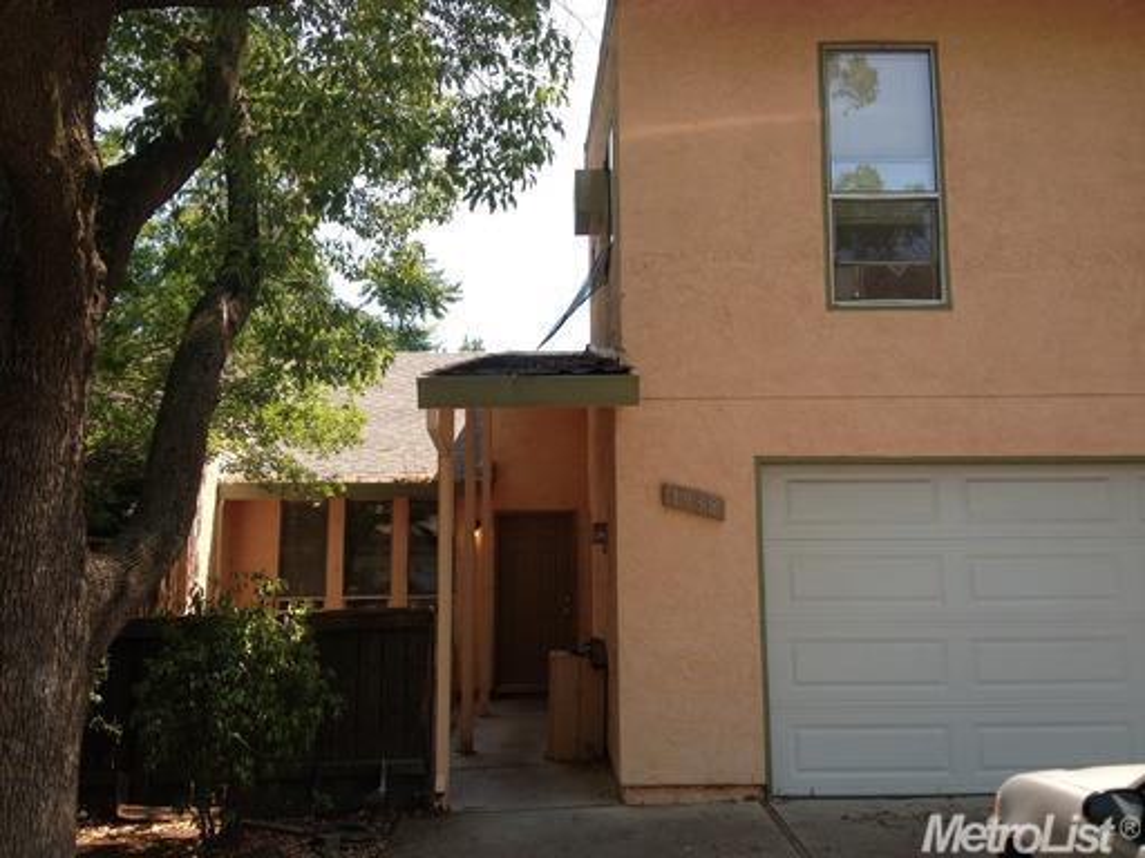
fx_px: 1158
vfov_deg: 40.7
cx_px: 572
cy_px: 429
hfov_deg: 52.6
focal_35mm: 35
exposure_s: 1/502
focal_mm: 4.28
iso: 50
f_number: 2.4
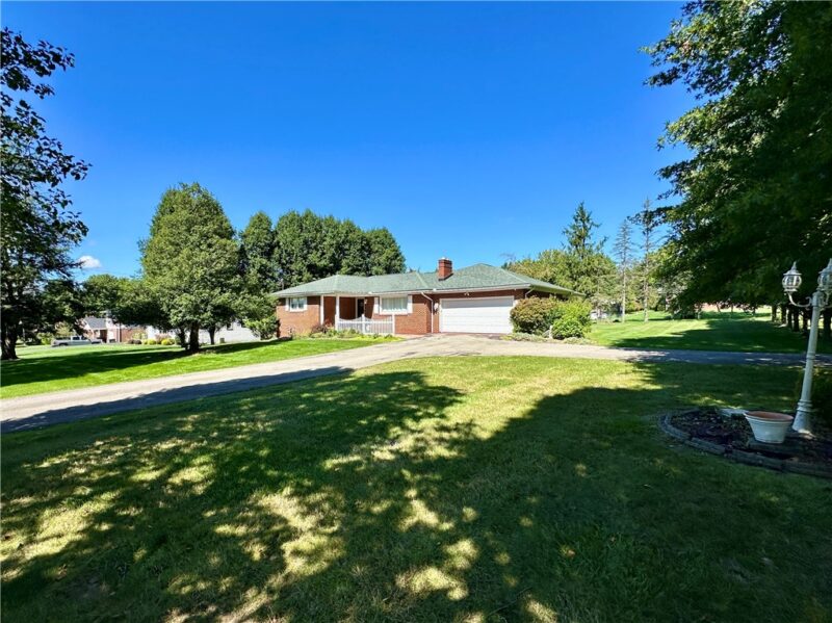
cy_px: 312
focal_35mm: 14
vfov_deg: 85.6
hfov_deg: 102.1
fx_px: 336
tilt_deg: -0.2
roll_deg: +1.1
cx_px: 416
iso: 50
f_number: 2.2
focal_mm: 2.22
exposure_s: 1/1490
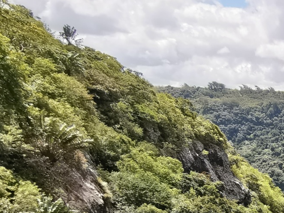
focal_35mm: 58
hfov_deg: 22.2
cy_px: 298
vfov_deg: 21.9
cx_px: 496
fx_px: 476
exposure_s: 1/1052
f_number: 2.2
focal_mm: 2.35
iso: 50
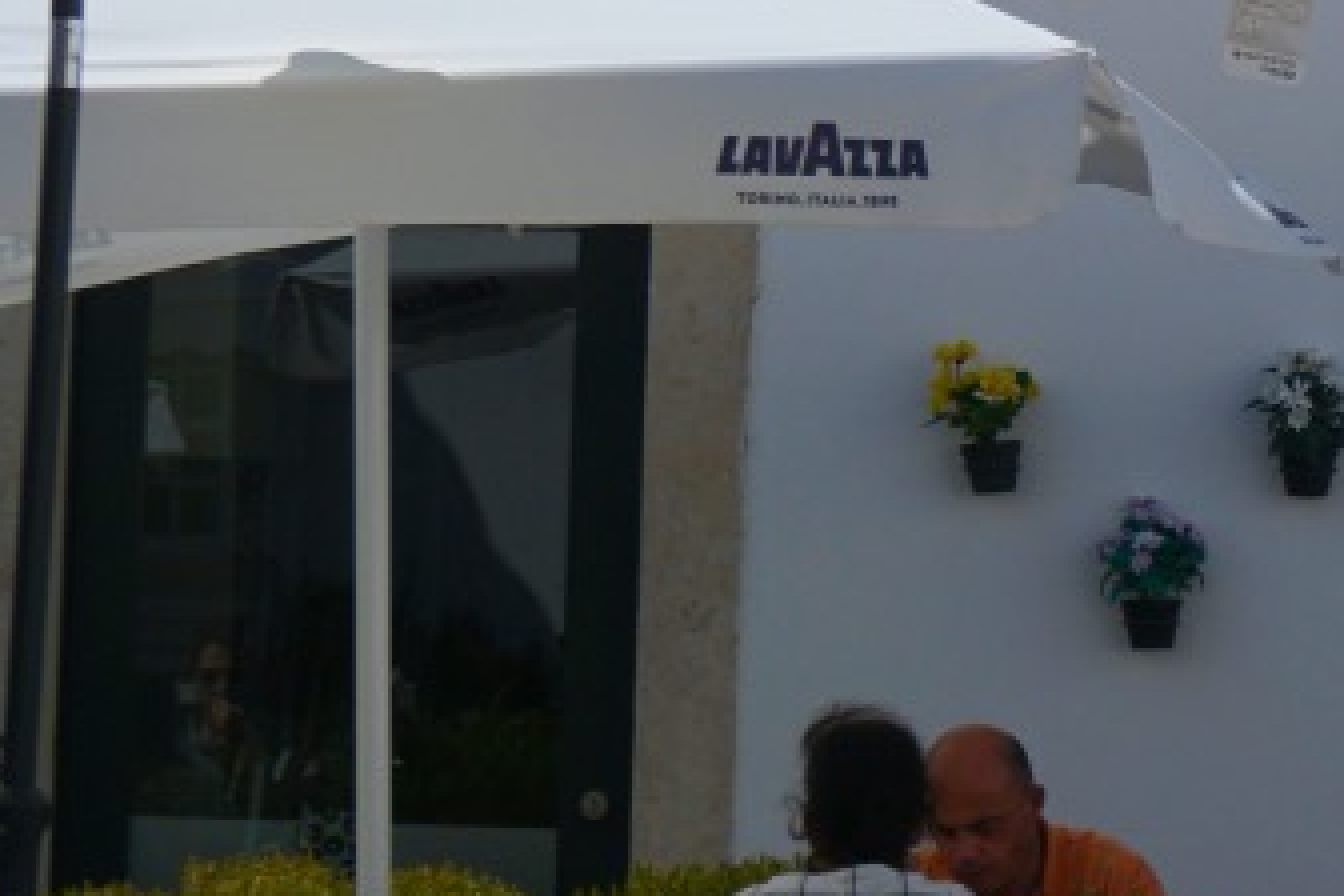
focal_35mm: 177
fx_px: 6599
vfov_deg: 7.7
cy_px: 52
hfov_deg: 11.2
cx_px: 1972
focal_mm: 33
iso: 160
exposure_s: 1/1600
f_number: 8
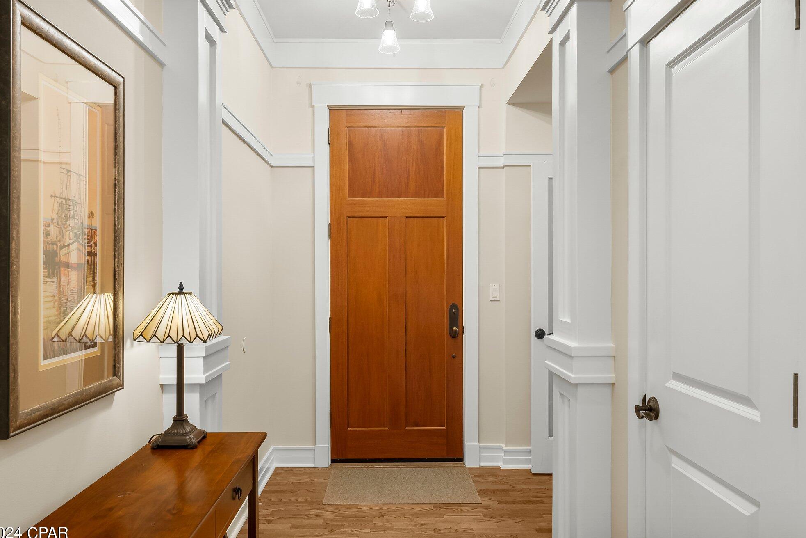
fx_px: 560
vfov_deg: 51.3
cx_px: 394
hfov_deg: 71.5
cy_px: 278
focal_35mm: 25
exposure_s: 1/2.5
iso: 400
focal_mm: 16.4
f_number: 8
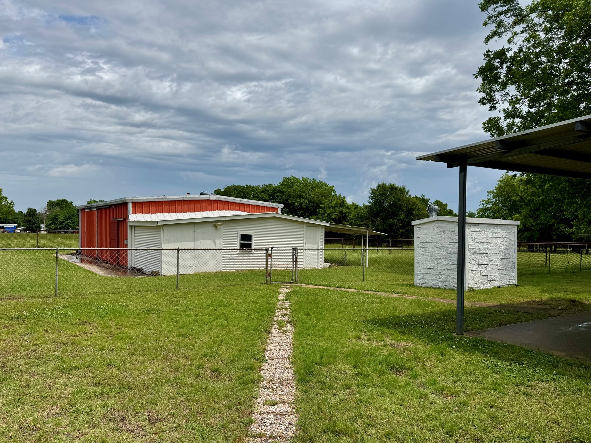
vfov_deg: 53.0
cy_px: 238
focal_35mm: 26
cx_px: 274
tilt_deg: -1.9
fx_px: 444
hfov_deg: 67.2
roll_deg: -0.2
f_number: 1.78
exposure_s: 1/7937
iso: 80
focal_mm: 6.76
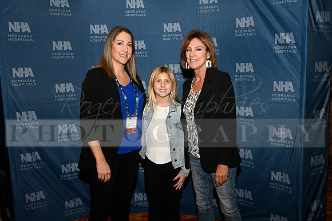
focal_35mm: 38
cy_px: 110
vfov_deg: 35.1
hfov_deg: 50.7
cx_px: 166
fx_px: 351
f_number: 11
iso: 6400
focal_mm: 38
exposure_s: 1/60
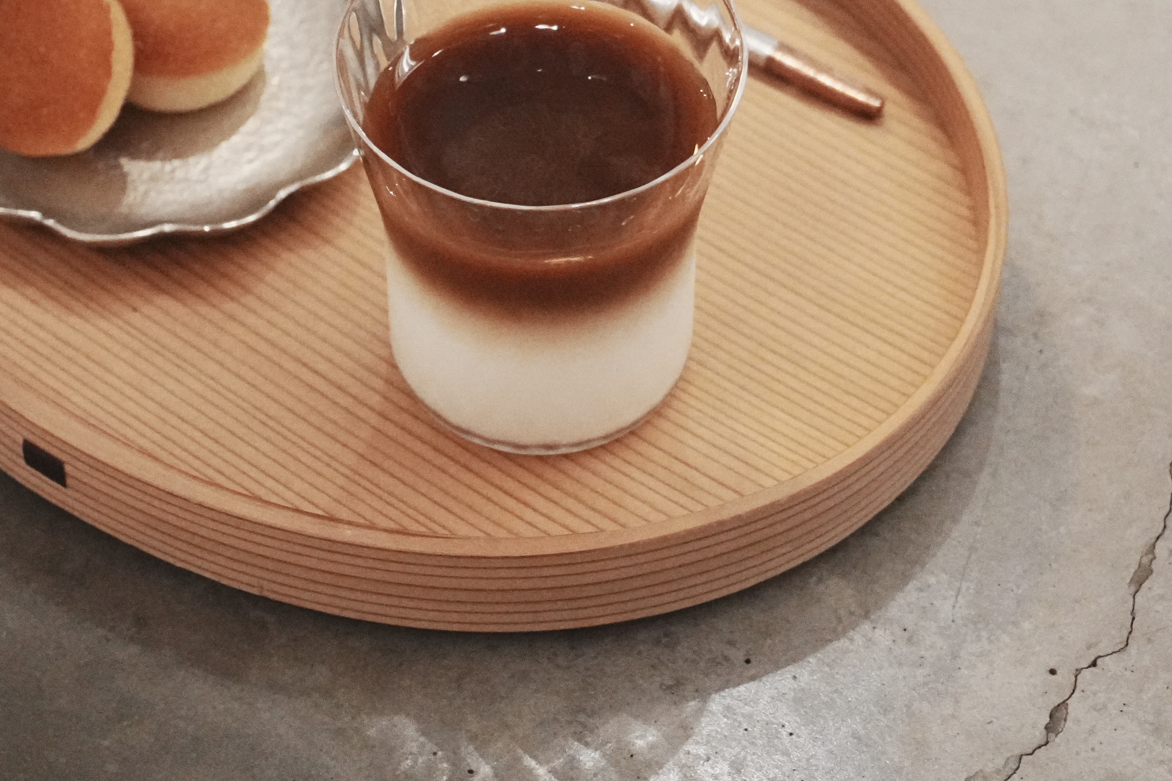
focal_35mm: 120
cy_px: 190
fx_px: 3906
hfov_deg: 17.0
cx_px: 367
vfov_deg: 11.4
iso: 6400
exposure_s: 1/40
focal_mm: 50
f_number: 6.3
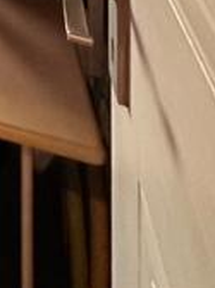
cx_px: -256
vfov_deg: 16.7
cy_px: -350
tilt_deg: -0.4
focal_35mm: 67
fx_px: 556
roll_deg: +1.9
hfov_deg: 15.5
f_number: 2.2
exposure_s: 1/50
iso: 400
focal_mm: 2.22
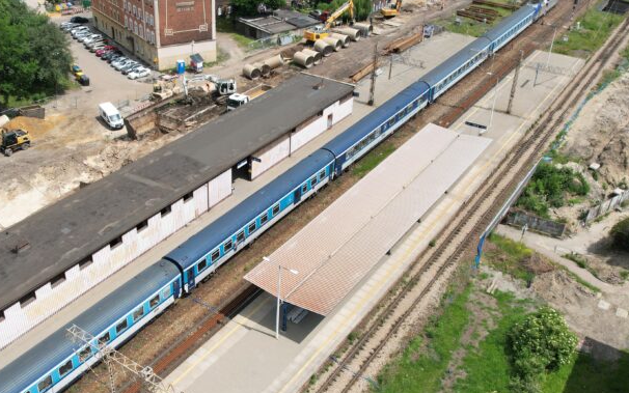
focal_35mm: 37
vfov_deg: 34.5
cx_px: 241
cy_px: 196
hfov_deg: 52.2
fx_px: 634
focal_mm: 8.38
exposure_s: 1/2500
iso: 130
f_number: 2.8
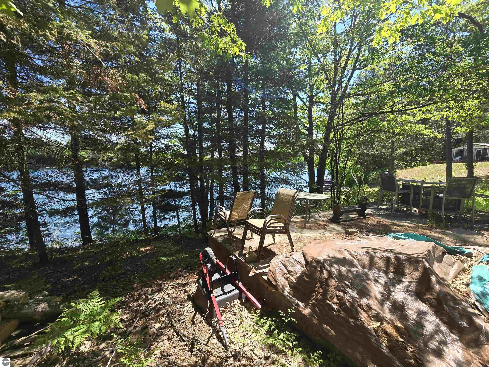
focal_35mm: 13
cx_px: 244
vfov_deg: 89.9
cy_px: 184
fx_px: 184
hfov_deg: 106.2
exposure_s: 1/514
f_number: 2.2
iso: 50
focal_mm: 2.2
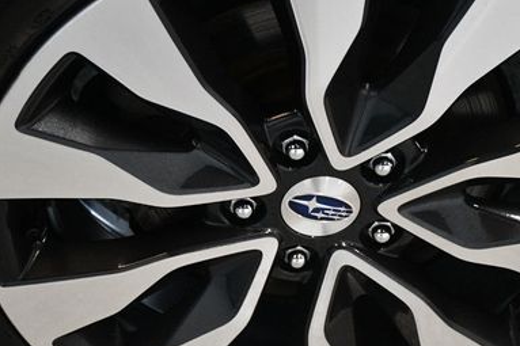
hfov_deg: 18.3
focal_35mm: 112
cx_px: 303
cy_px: 191
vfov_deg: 12.2
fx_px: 1617
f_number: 4.5
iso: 3200
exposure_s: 1/100
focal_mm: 45
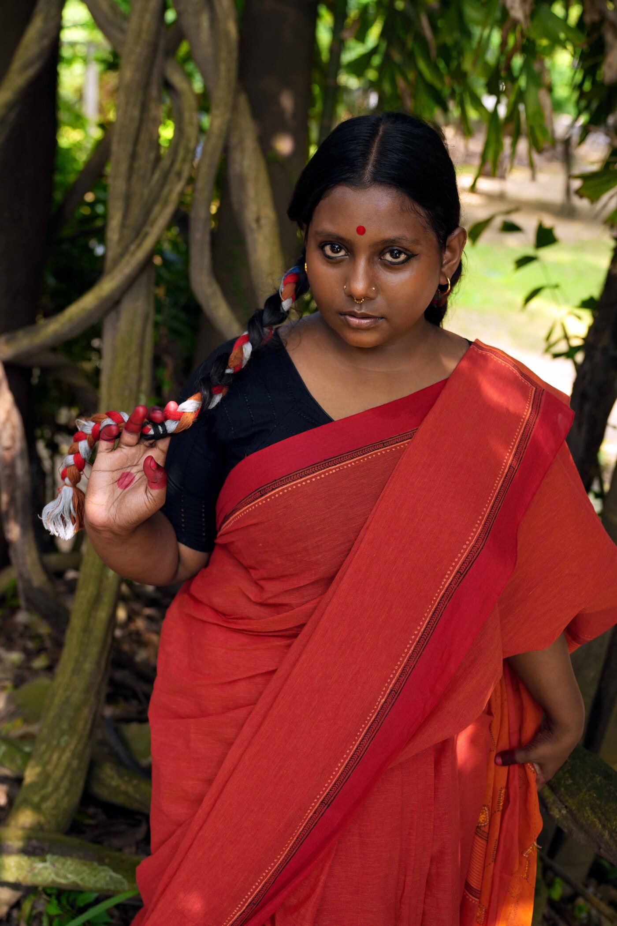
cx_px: 308
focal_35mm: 41
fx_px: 1054
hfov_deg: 32.6
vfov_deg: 47.4
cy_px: 463
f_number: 4
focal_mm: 41
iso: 400
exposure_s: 1/125
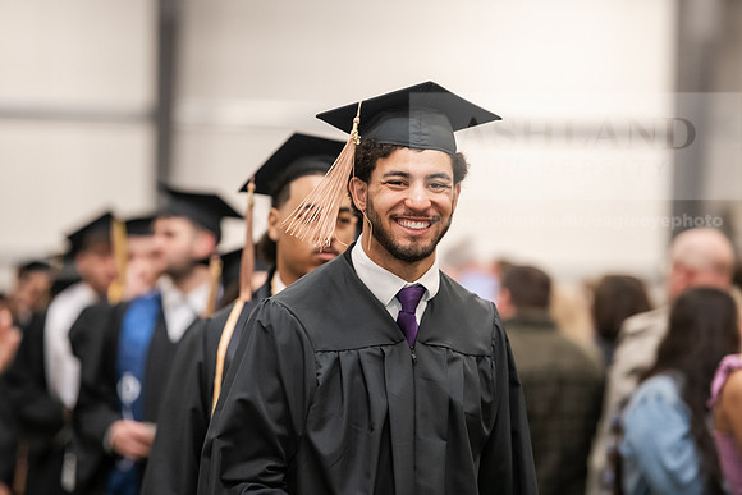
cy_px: 248
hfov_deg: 11.7
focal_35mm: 175
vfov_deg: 7.9
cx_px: 371
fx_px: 3608
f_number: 3.2
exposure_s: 1/200
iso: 2500
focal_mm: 175
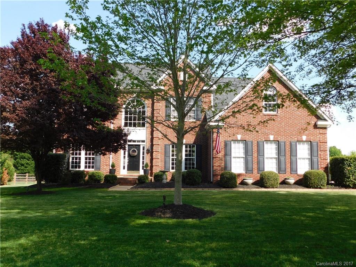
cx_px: 178
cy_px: 134
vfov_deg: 46.8
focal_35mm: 30
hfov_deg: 60.0
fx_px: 309
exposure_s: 1/500
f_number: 3.2
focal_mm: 5.3
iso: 125
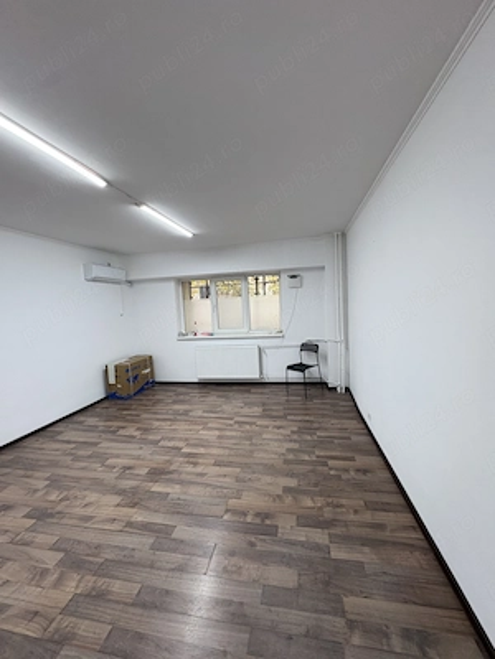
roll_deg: +3.1
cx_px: 248
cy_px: 330
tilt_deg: -2.2
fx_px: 267
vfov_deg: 102.1
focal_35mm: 14
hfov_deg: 85.7
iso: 160
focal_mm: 2.22
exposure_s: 1/100
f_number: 2.2
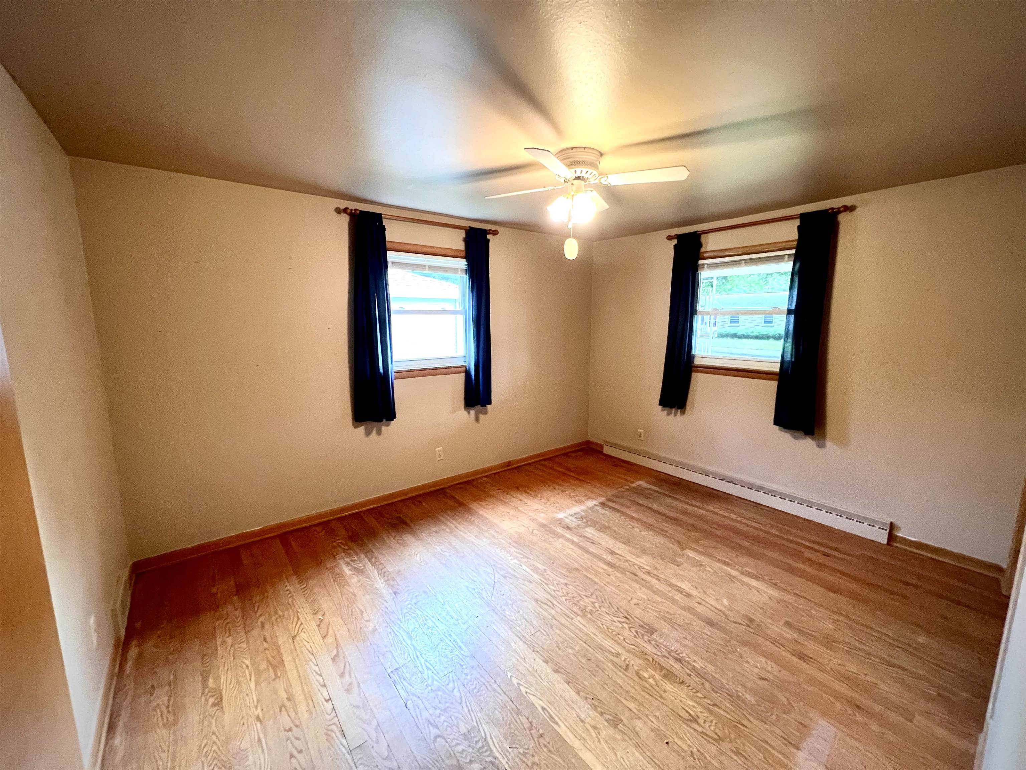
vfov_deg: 89.9
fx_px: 385
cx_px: 513
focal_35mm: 13
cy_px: 385
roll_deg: +0.5
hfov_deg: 106.2
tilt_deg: -9.7
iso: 400
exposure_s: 1/60
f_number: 1.8
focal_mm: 1.57
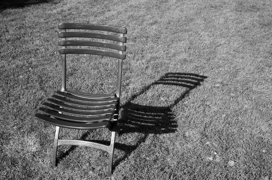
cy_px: 90
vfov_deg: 36.7
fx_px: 272
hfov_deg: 53.2
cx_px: 136
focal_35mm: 36
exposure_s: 1/250
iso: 200
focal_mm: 24
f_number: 8
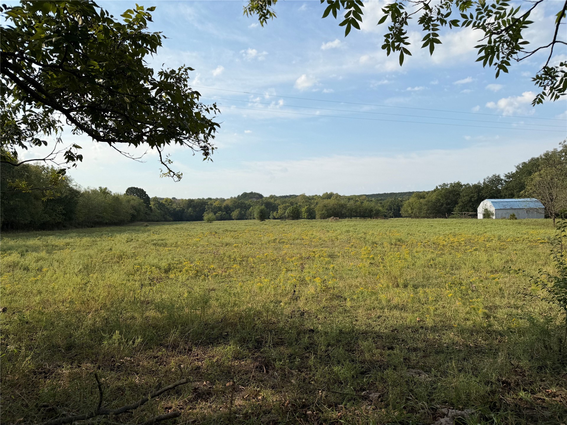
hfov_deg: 71.6
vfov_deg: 56.8
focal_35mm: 24
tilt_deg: -0.3
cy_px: 212
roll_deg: +0.8
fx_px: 393
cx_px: 284
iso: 80
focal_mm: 6.76
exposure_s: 1/5714
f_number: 1.78
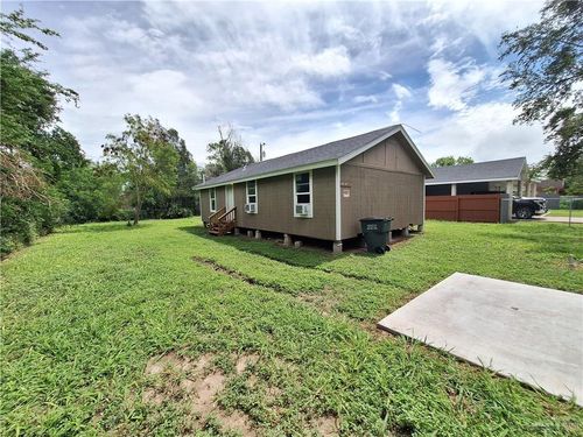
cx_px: 292
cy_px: 218
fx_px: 219
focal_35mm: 13
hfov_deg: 106.2
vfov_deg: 89.9
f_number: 2.2
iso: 40
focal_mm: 1.74
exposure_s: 1/2519
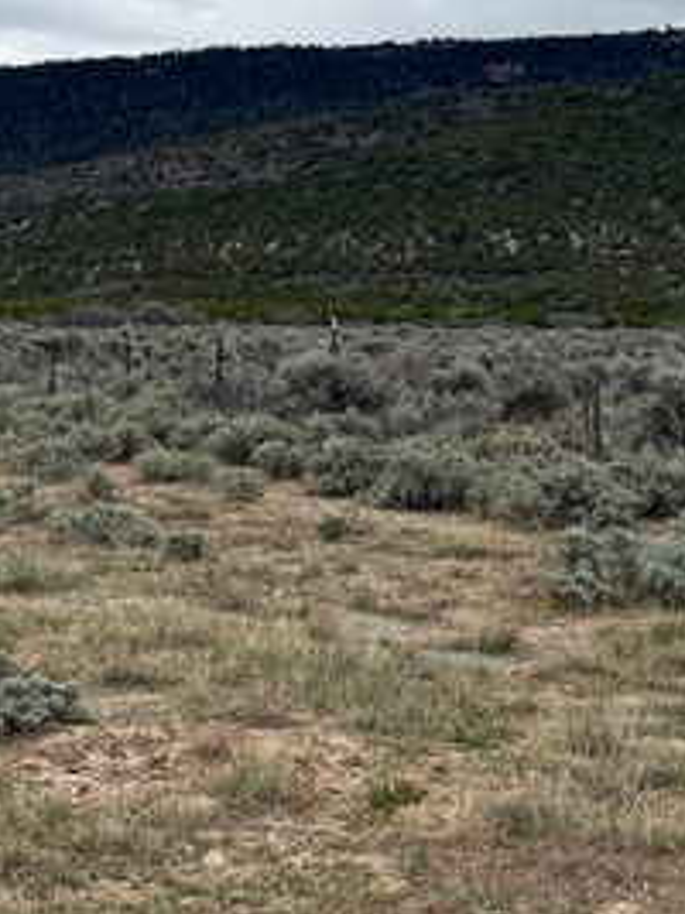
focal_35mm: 69
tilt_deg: +4.2
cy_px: 325
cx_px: -10
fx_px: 1822
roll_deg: +2.4
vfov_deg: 28.0
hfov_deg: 20.6
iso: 80
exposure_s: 1/5319
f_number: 1.78
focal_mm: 6.76
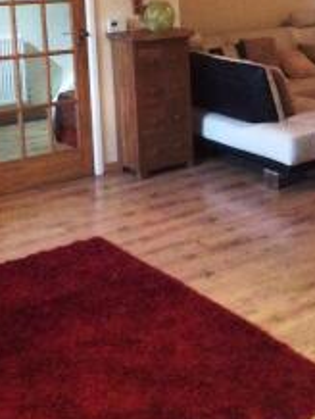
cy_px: 89
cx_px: 298
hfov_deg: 22.3
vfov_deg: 29.6
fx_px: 775
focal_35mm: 64
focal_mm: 3.3
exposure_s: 1/17
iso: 500
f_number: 2.4
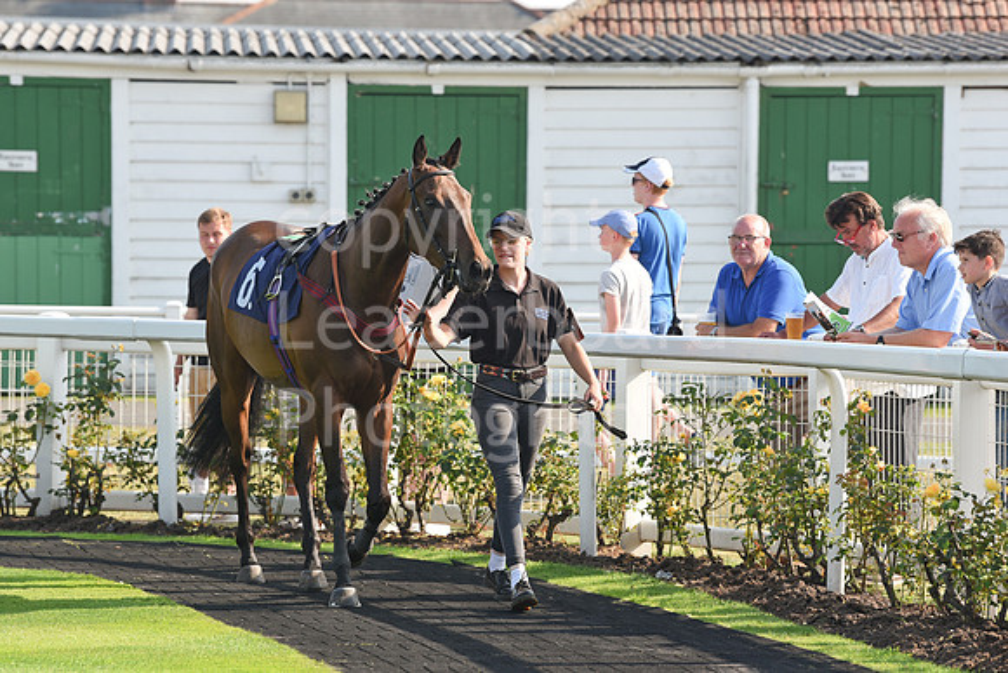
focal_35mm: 200
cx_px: 504
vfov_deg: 6.9
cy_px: 336
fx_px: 5601
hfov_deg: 10.3
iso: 400
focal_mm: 200
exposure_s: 1/1000
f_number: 5.6
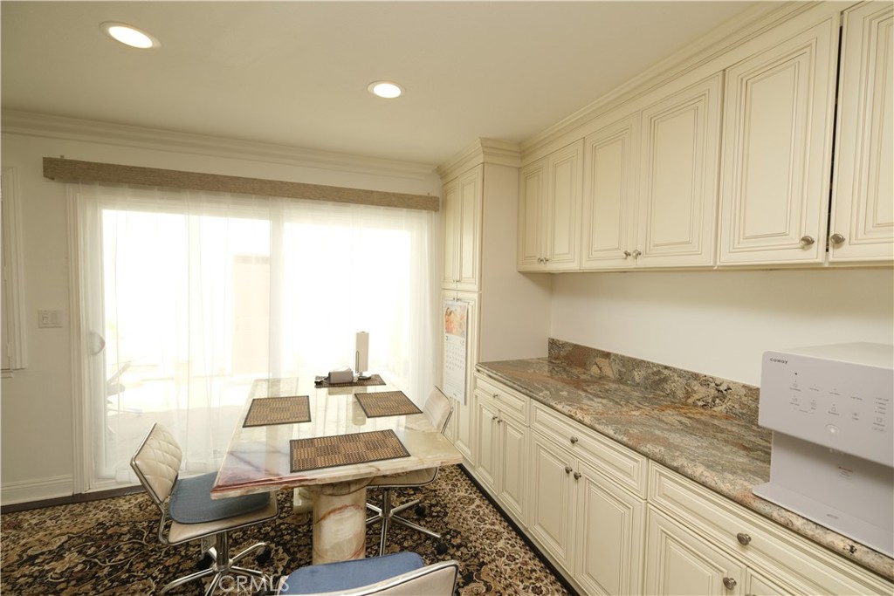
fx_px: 373
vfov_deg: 77.3
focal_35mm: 15
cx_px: 447
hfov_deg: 100.4
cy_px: 298
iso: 200
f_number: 4.5
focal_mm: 10
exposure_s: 1/70
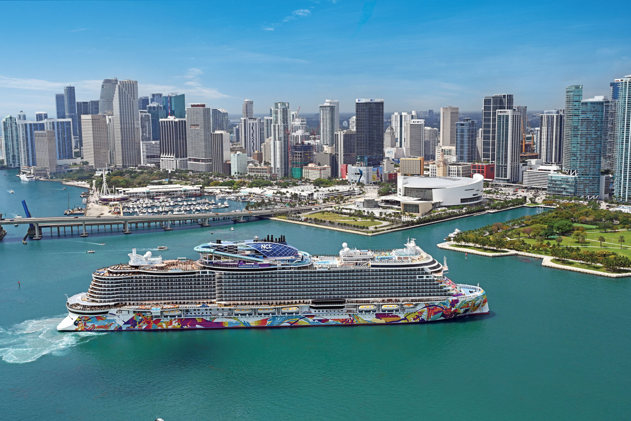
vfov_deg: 35.9
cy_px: 210
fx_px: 648
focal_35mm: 37
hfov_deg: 51.9
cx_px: 316
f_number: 13
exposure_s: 1/1000
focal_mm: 37
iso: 500
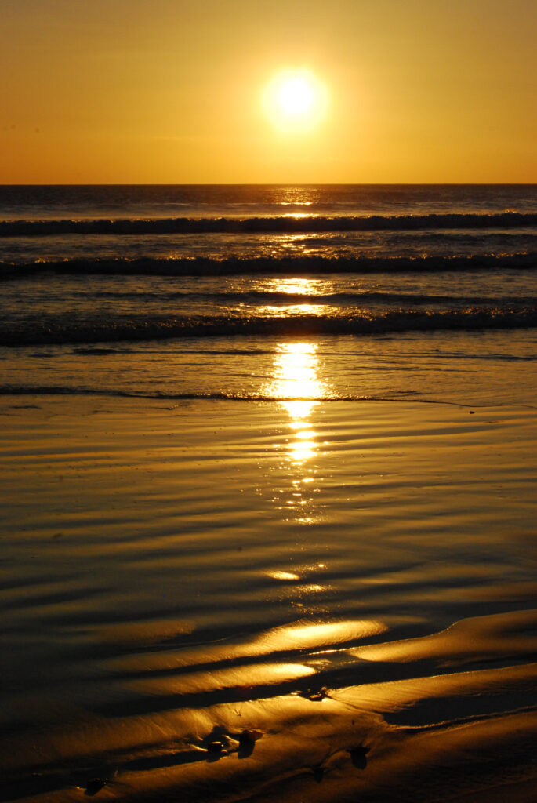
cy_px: 402
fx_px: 1841
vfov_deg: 24.6
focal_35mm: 82
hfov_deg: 16.6
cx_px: 268
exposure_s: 1/1250
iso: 800
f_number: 18
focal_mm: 55
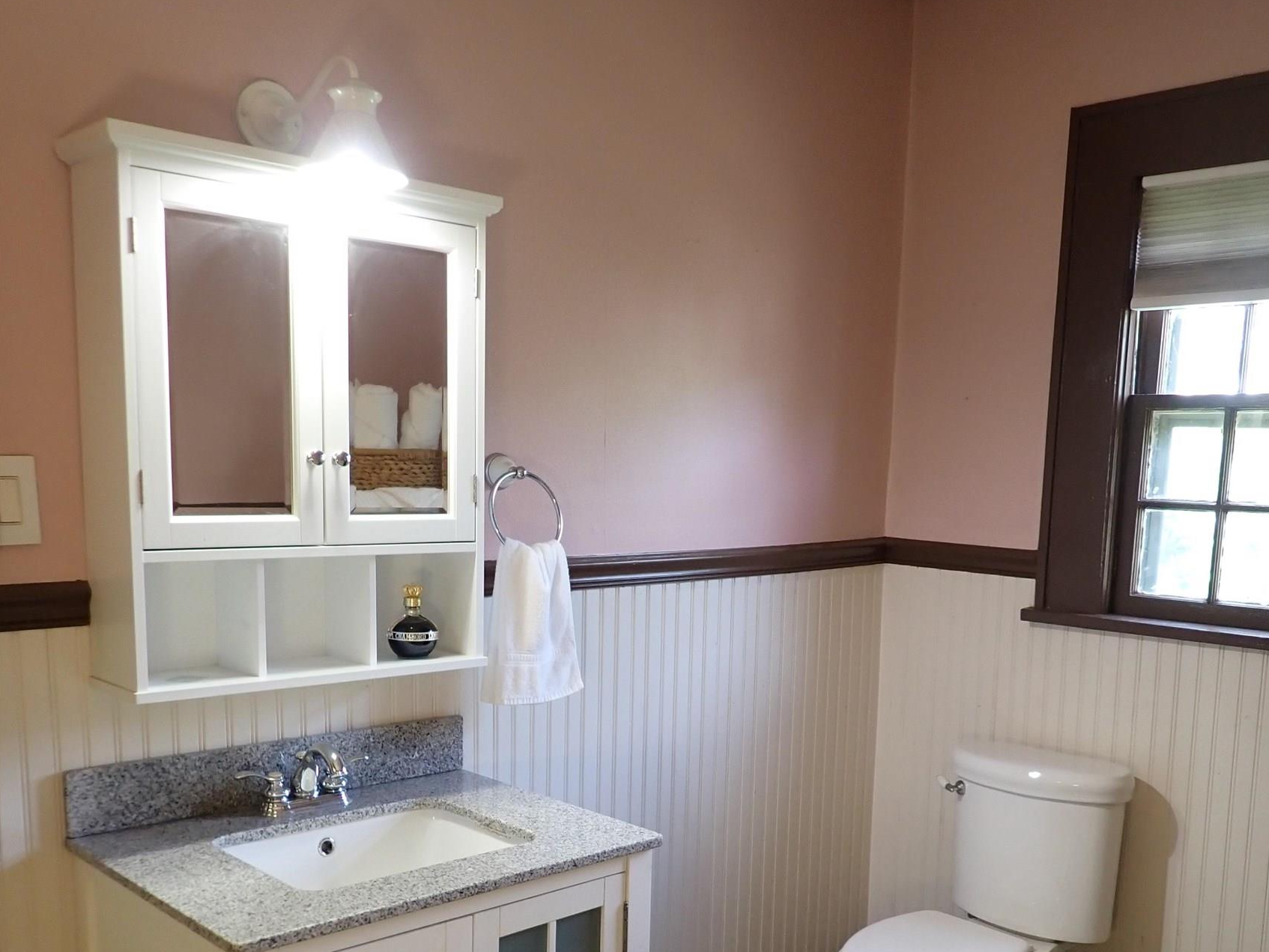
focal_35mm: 34
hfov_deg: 53.9
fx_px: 1247
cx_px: 645
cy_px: 673
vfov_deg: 41.0
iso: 200
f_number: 2
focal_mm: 4.5
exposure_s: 1/40
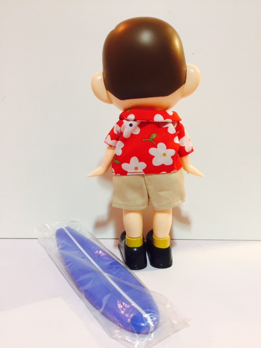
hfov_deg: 48.2
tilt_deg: -7.9
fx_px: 292
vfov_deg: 61.7
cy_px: 174
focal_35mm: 29
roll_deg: +0.2
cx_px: 130
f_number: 2.2
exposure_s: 1/33
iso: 80
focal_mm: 4.15
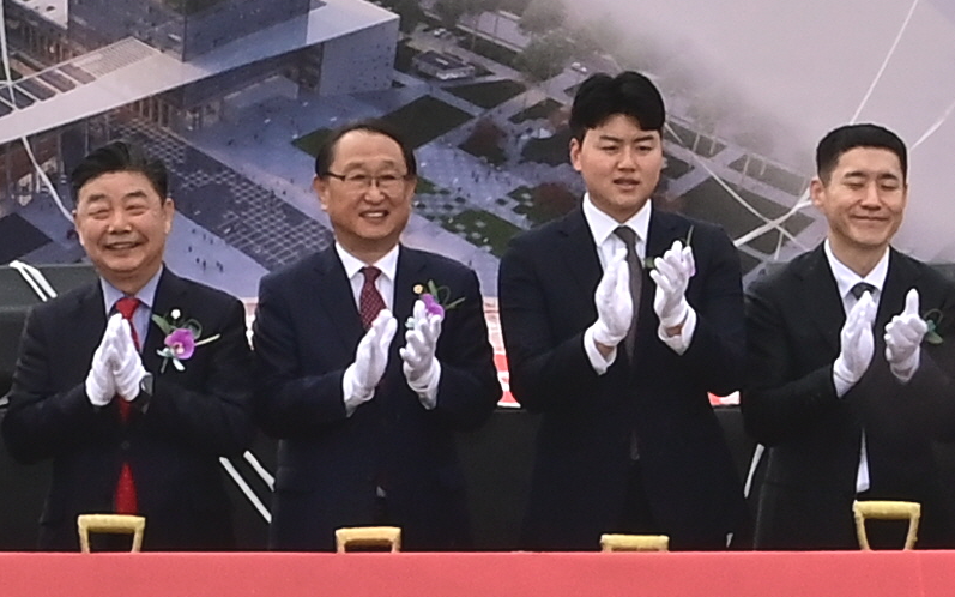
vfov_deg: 7.2
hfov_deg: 11.5
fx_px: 4737
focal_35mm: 182
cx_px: 609
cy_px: -8
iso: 320
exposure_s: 1/100
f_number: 25
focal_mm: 26
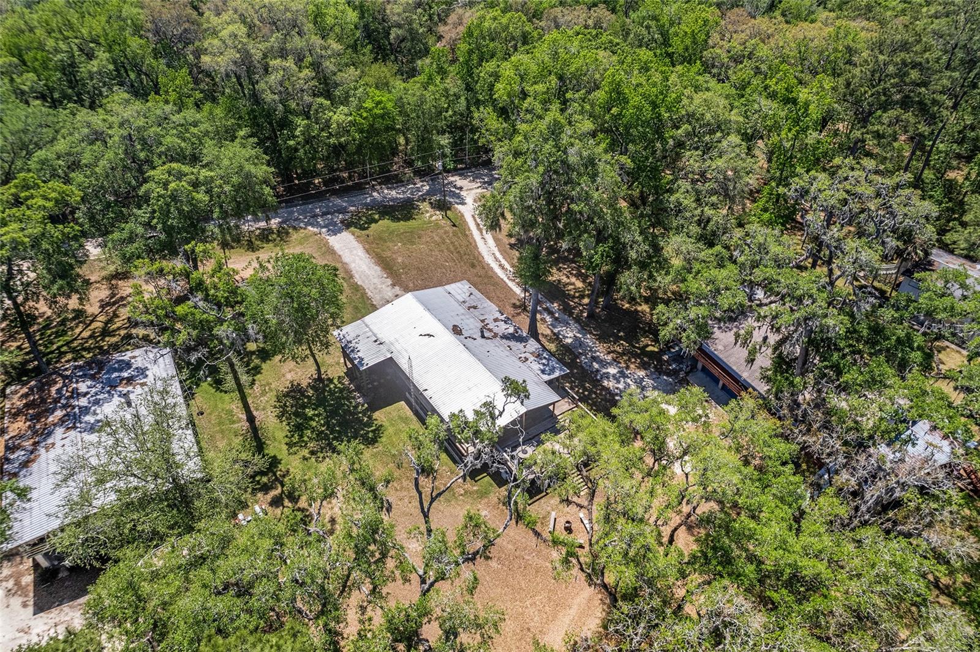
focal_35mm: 22
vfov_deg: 57.2
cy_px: 326
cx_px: 490
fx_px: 599
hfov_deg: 78.6
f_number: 2.8
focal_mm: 8.38
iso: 200
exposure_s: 1/1500
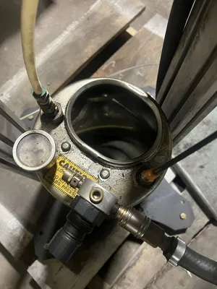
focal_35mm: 26
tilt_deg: -71.9
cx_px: 108
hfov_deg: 53.1
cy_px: 144
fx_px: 217
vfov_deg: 67.3
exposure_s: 1/40
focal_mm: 5.7
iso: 500
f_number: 1.5
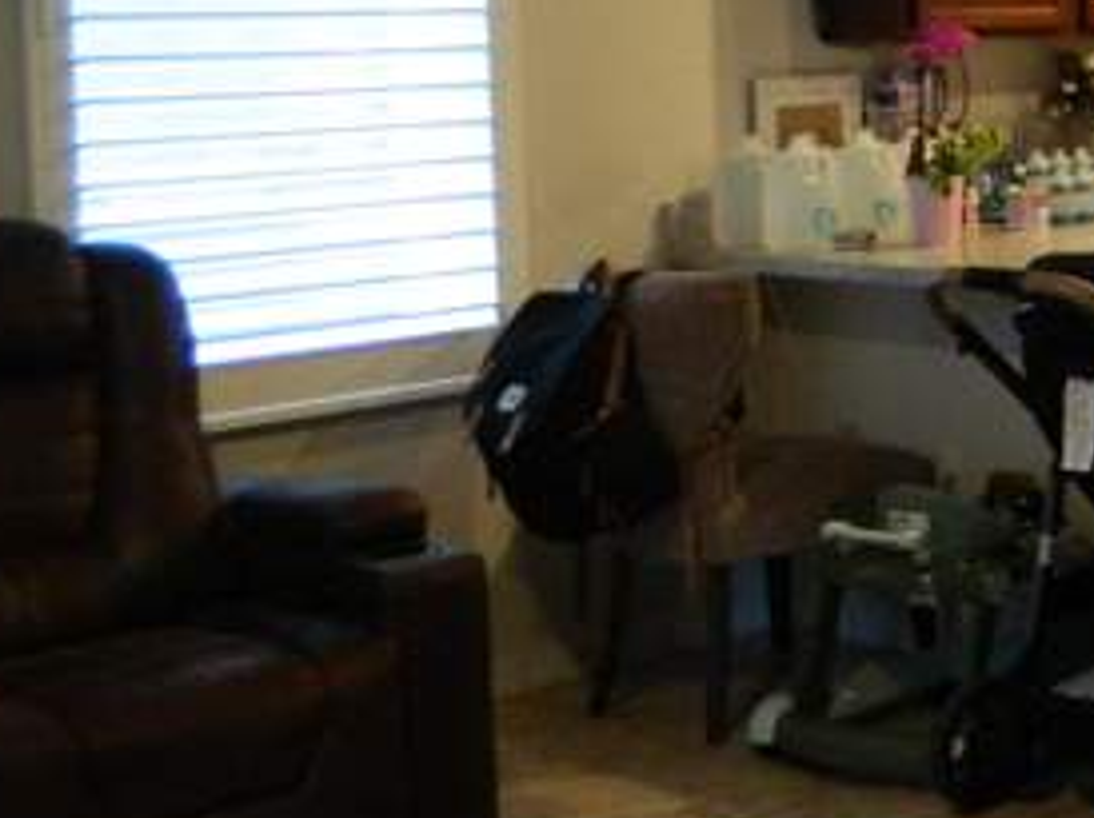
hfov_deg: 22.8
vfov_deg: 19.8
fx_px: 2305
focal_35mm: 73
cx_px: 1537
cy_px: 96
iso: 400
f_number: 3.1
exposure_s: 1/25
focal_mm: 4.5
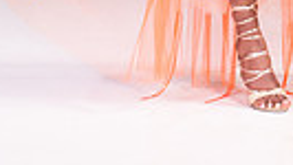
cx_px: 287
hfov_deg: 6.6
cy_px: -271
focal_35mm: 325
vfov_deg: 3.7
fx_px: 2527
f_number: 5.6
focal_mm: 92
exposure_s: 1/400
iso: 2000
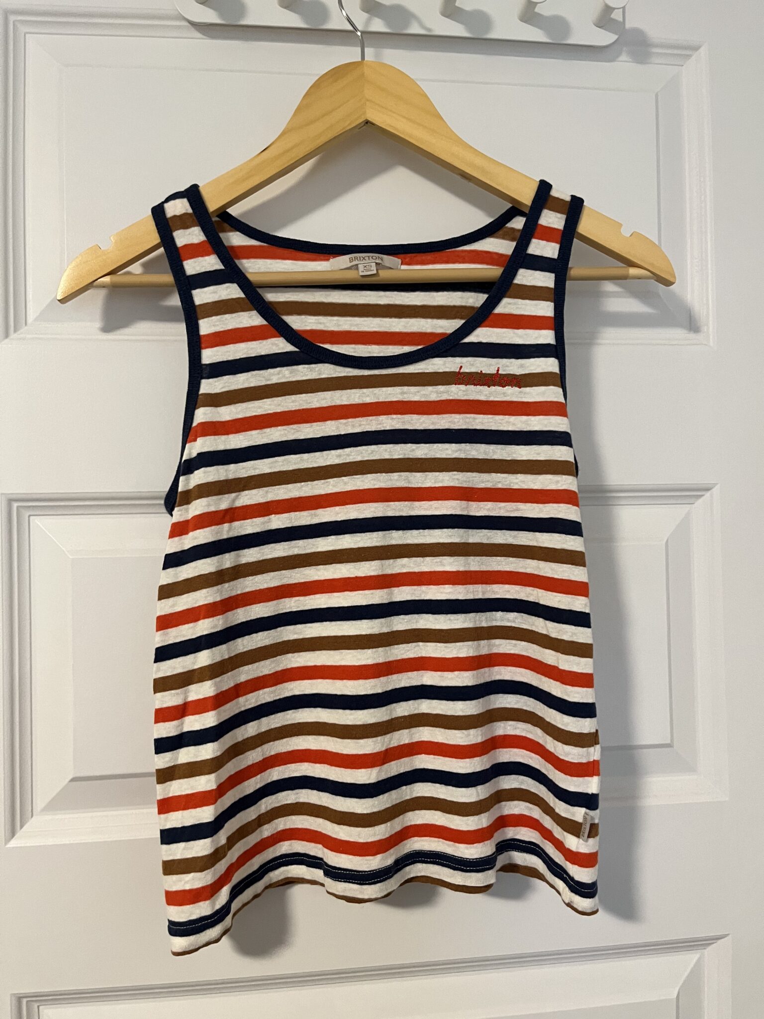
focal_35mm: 26
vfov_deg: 67.3
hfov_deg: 53.1
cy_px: 510
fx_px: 765
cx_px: 382
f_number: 1.6
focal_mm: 5.1
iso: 320
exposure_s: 1/60
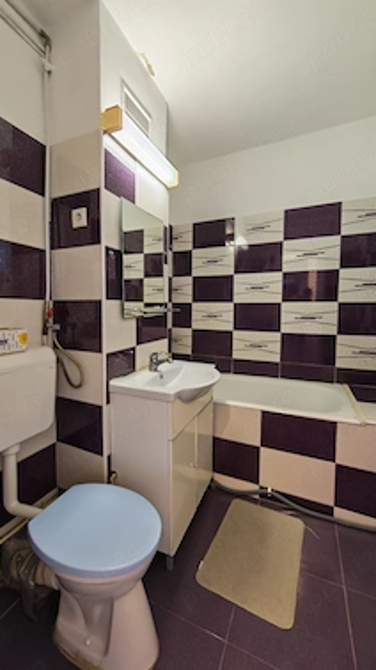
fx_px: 266
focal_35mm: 15
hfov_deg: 70.3
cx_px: 176
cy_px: 324
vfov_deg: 103.0
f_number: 2
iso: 250
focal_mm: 1.82
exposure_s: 1/33
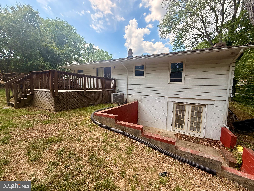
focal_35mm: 14
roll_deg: -1.7
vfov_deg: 85.7
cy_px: 96
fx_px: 103
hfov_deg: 102.1
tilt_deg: -5.0
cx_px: 127
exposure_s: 1/789
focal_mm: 2.22
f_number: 2.2
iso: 64
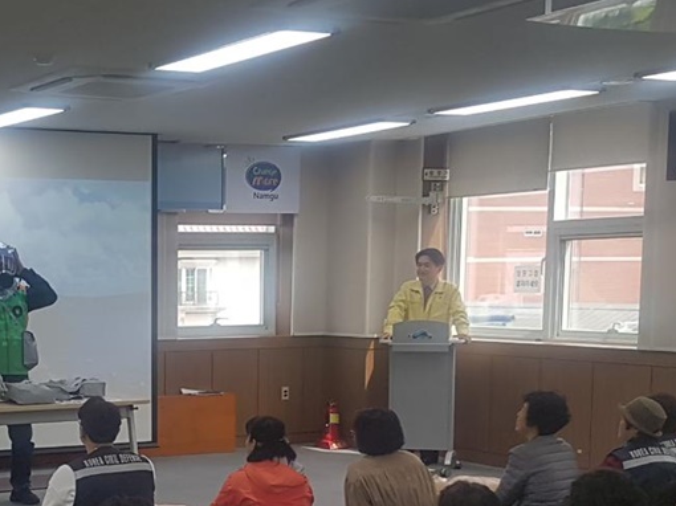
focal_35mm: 51
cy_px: 430
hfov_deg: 36.0
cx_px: 117
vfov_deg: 27.7
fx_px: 995
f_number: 1.7
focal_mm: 4.2
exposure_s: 1/120
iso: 64
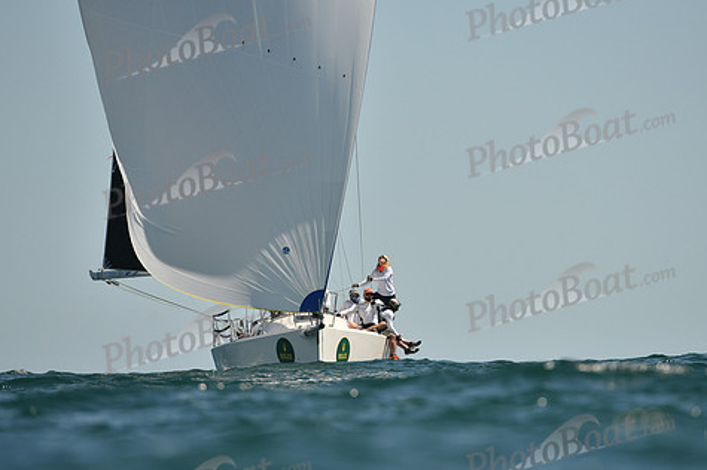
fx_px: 9596
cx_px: 390
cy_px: 237
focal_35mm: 489
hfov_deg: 4.2
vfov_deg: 2.8
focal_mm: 400
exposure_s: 1/2500
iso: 250
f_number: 5
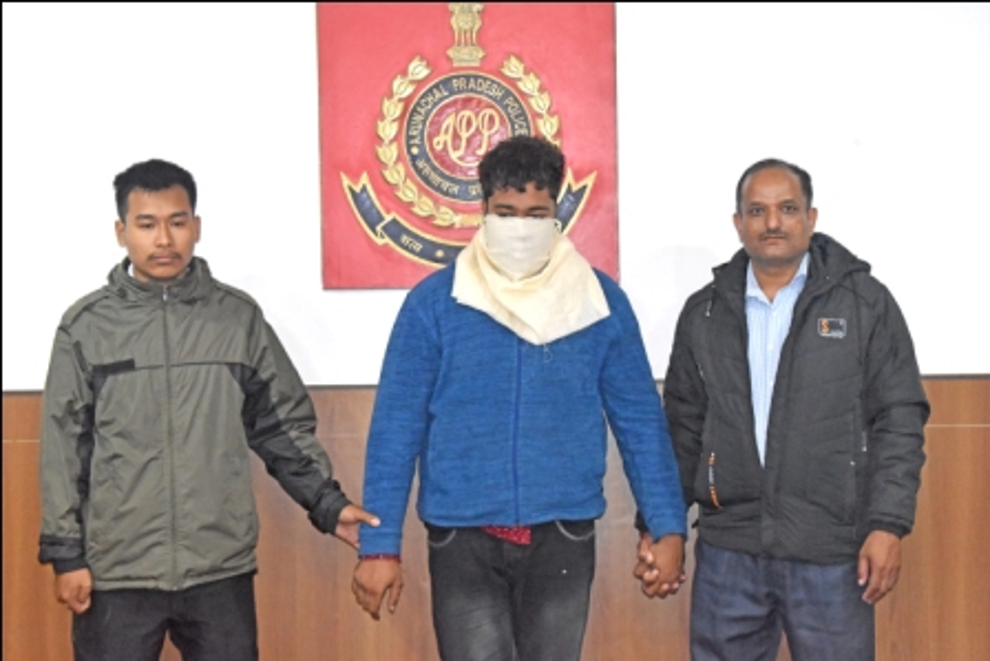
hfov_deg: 27.0
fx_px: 2063
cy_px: 330
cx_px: 495
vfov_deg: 18.2
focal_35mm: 75
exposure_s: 1/60
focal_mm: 50
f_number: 5.6
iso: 5600
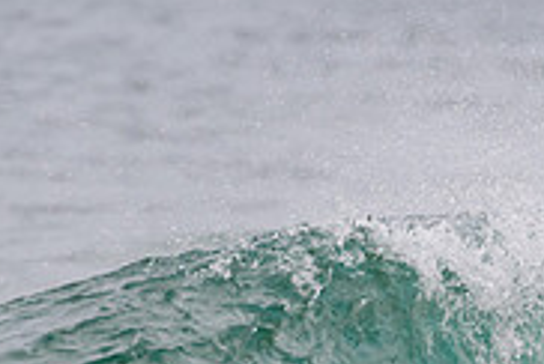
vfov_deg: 0.7
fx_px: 29545
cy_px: 413
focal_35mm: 1952
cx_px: 792
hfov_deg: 1.1
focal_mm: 500
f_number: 5.6
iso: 360
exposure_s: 1/800
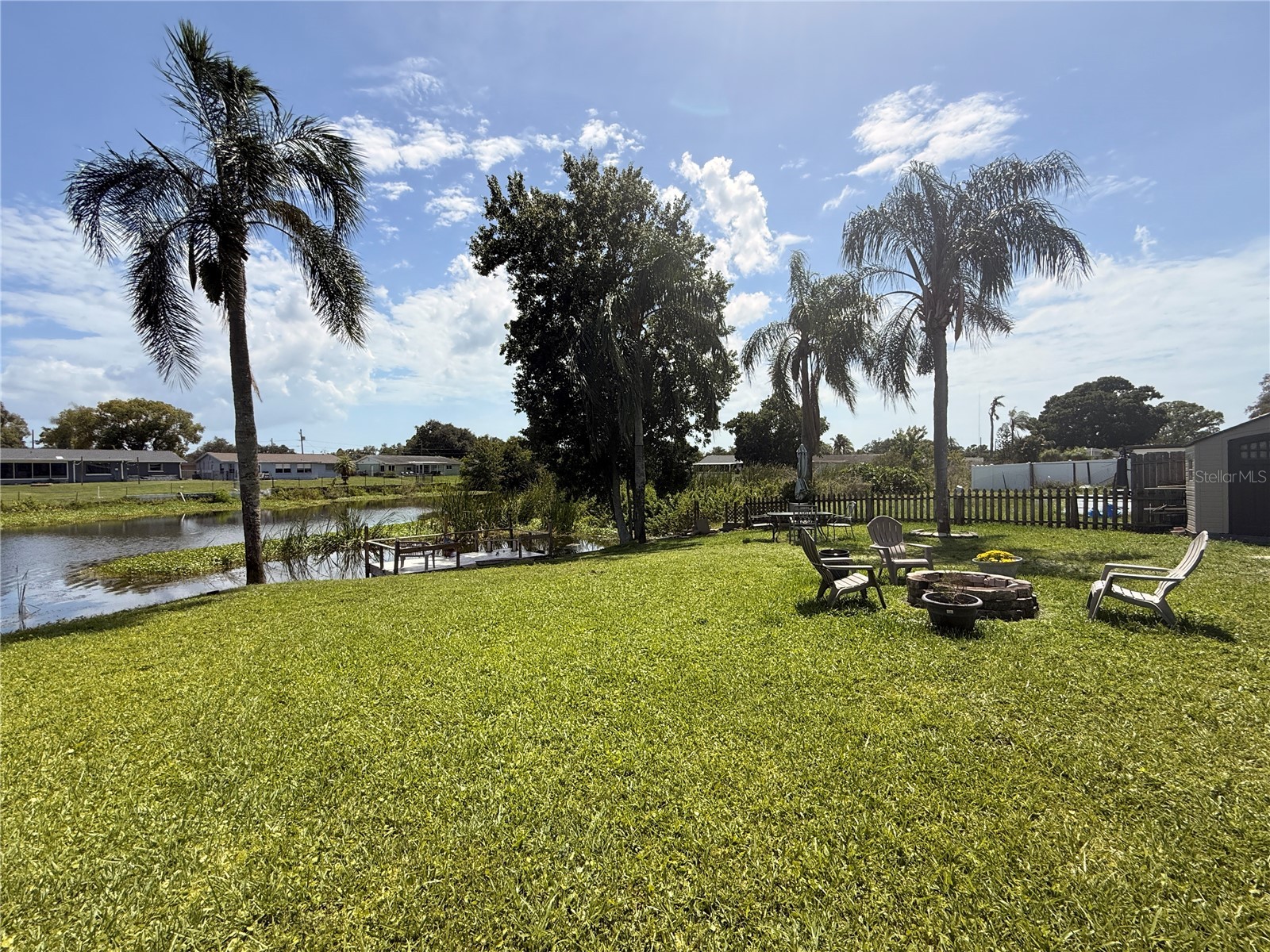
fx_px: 514
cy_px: 476
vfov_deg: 85.7
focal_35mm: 14
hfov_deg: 102.1
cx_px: 635
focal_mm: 2.22
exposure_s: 1/2237
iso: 50
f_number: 2.2
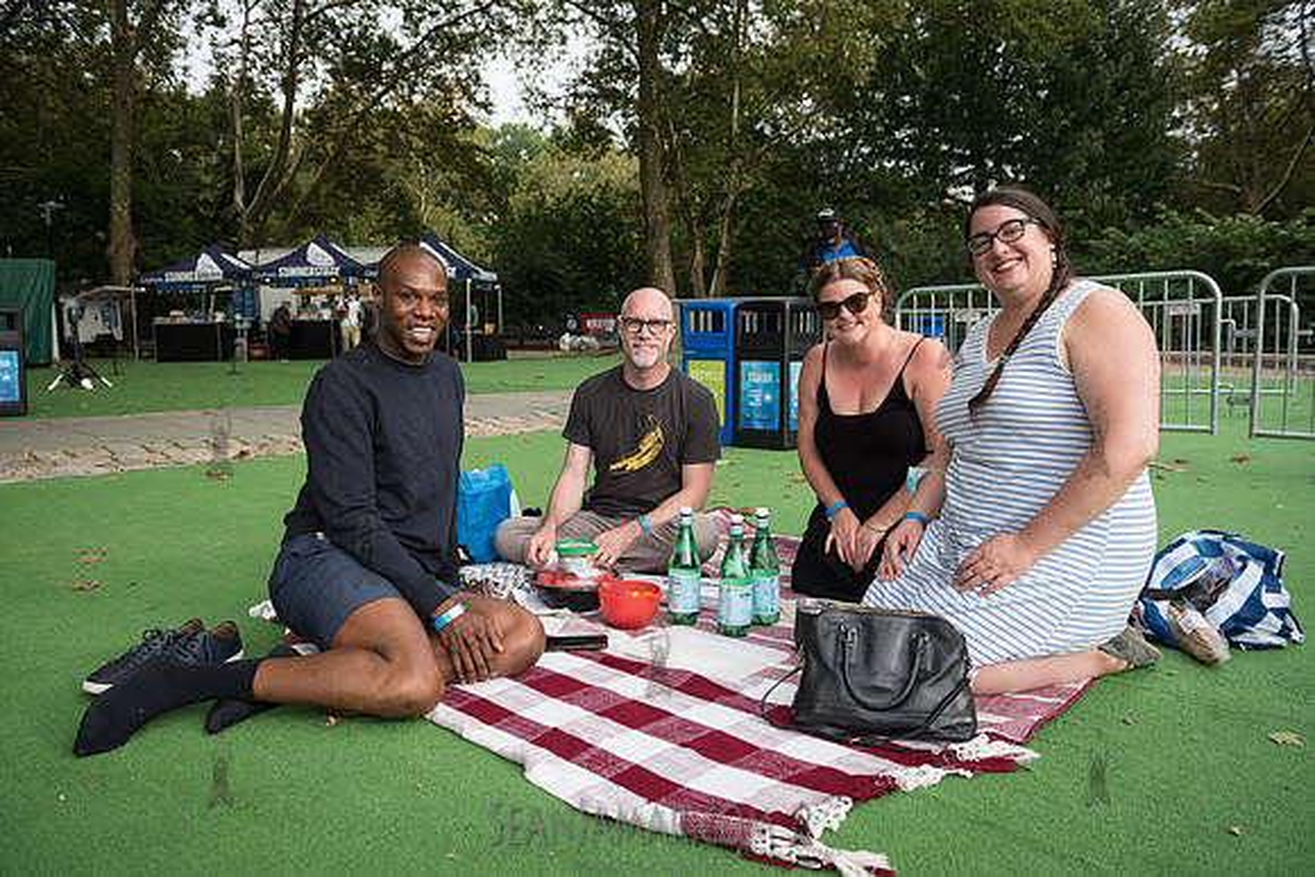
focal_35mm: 26
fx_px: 950
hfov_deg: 69.4
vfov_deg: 49.6
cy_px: 438
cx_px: 658
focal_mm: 26
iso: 160
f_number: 4.5
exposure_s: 1/250
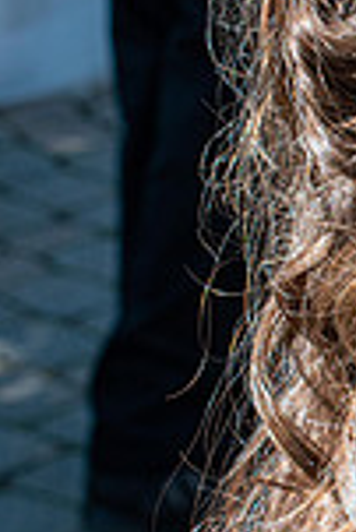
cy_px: 296
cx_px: 525
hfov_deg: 6.4
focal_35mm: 214
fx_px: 3167
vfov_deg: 9.6
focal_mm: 48
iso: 250
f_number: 8
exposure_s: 1/250
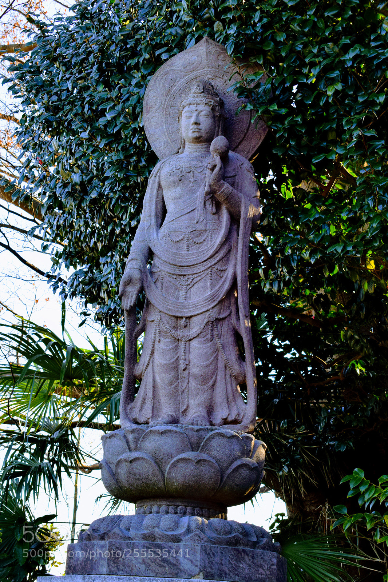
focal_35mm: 60
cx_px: 194
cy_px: 291
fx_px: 970
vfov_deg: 33.4
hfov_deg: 22.6
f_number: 8
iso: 400
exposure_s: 1/250
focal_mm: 40
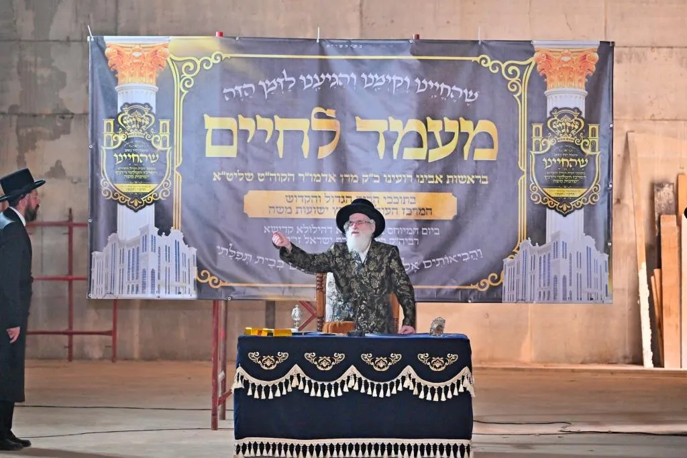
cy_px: 229
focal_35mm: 120
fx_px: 2290
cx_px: 344
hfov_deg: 17.1
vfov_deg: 11.4
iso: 1600
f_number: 4
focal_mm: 120
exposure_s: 1/200
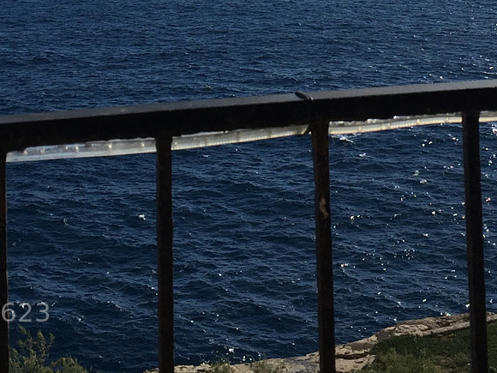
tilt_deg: +2.2
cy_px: -135
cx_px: 287
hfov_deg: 24.4
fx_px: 1149
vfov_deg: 17.1
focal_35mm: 80
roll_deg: +0.3
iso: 32
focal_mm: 4.15
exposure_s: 1/4950
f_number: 2.2
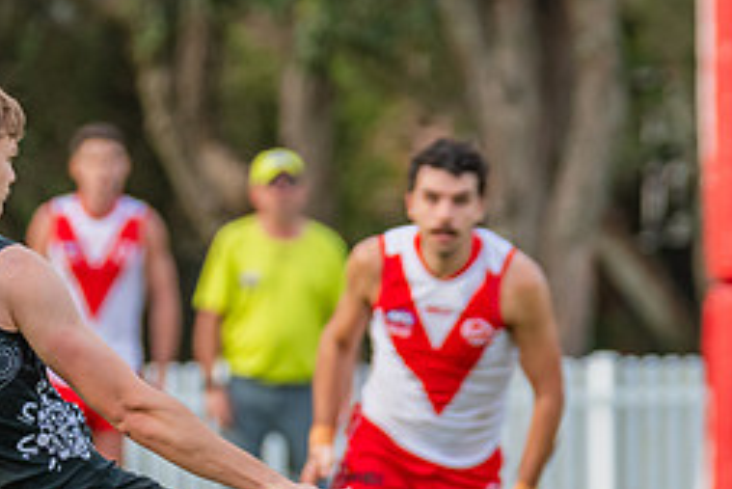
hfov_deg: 2.2
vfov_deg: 1.4
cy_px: 334
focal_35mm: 958
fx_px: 19490
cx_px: 47
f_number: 4.5
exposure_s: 1/1600
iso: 800
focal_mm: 270
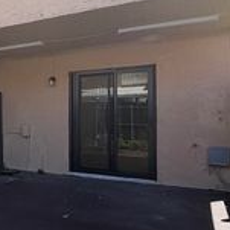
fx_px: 308
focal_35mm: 41
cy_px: 115
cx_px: -20
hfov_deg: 35.3
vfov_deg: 40.9
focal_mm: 2.22
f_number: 2.2
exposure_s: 1/502
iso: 50
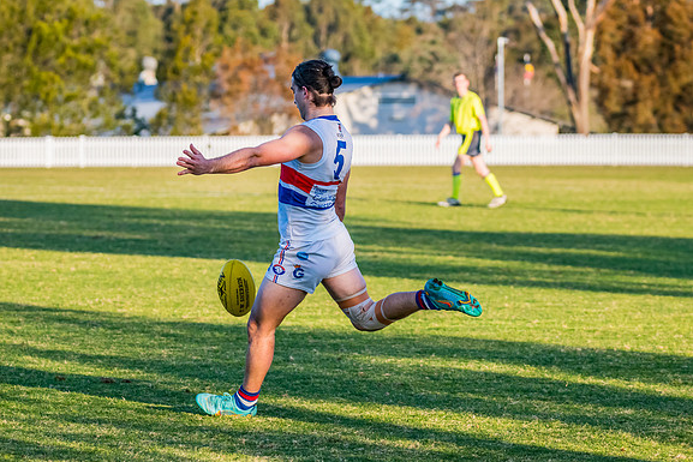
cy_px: 226
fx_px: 4063
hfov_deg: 9.7
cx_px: 301
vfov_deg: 6.5
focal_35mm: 211
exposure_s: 1/1600
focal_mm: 170
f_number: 5.6
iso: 800
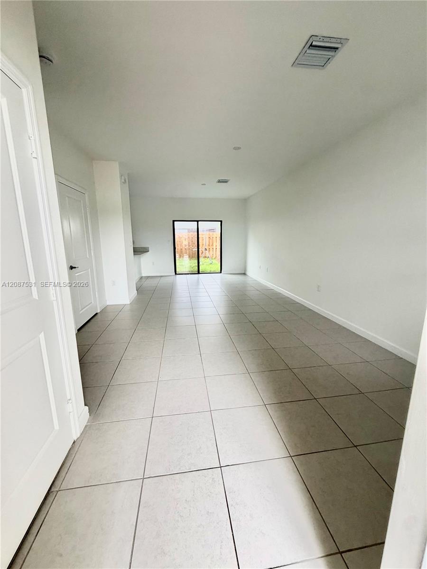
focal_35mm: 14
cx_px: 214
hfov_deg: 85.7
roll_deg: +0.1
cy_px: 284
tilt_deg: -10.9
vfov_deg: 102.1
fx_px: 230
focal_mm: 2.22
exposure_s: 1/121
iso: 160
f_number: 2.2
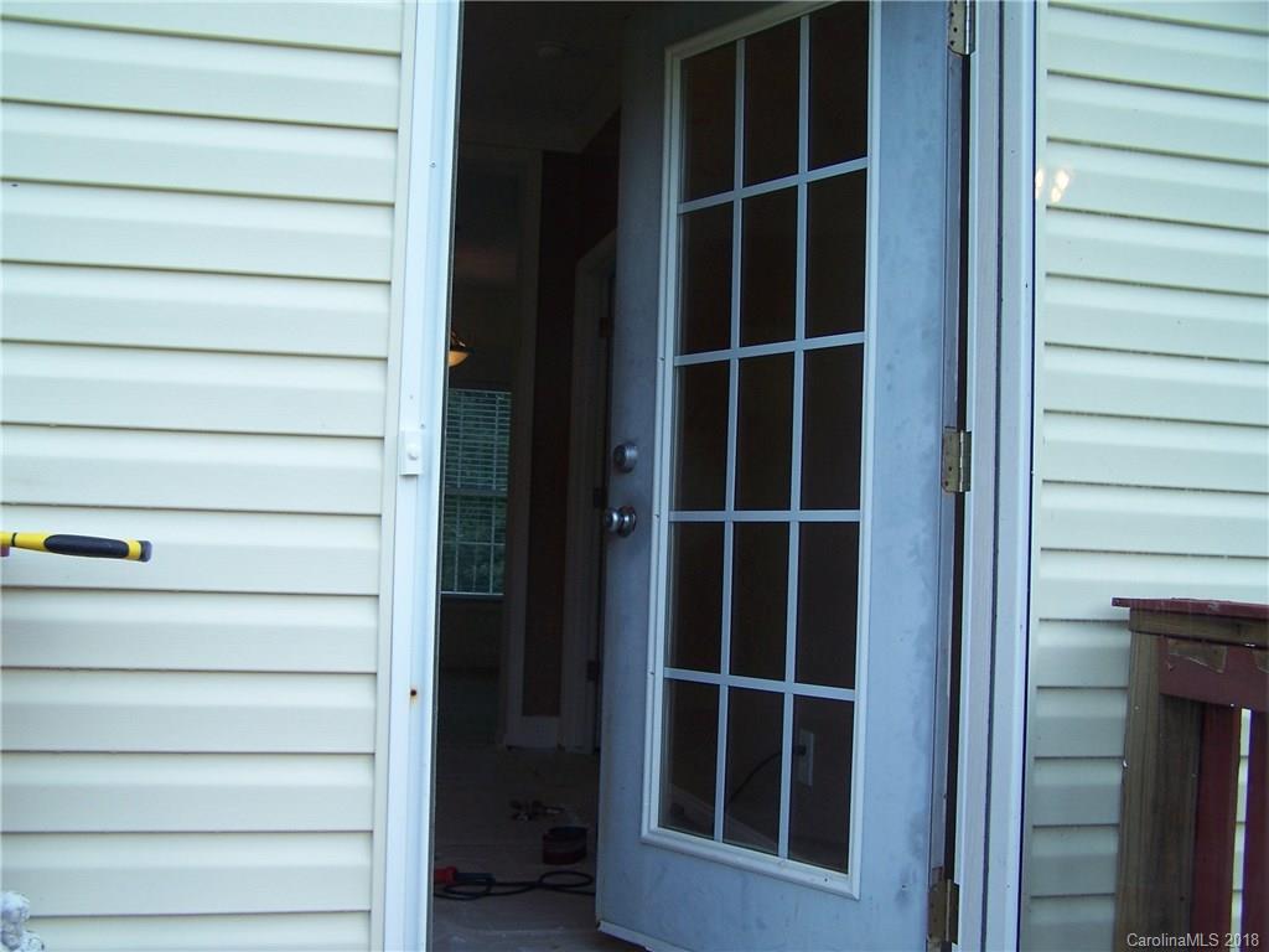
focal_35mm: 38
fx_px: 1393
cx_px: 634
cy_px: 476
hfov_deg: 49.0
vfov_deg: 37.7
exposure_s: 1/250
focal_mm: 6.3
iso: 80
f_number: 2.8
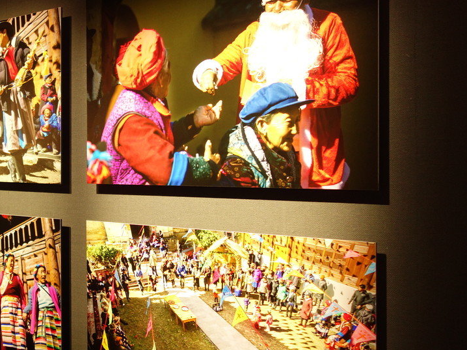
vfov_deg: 32.2
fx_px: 607
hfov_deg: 40.4
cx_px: 95
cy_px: 167
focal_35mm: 45
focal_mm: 10.4
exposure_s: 1/30
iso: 320
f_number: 1.8
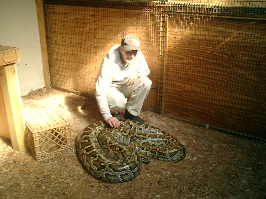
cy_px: 100
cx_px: 133
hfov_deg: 51.4
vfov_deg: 39.7
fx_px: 277
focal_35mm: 36
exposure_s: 1/100
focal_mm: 7.5
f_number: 3.2
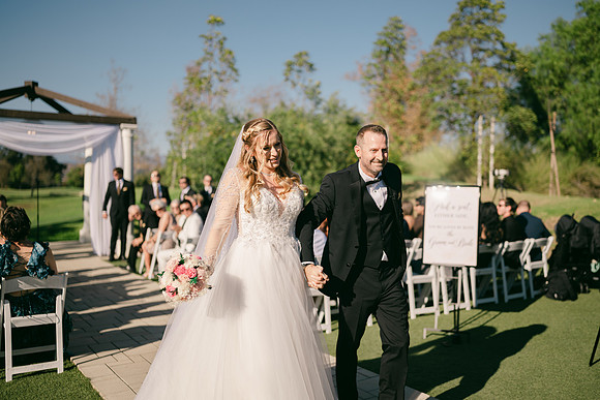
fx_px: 583
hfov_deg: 54.4
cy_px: 200
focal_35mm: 35
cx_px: 300
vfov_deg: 37.9
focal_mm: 35
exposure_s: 1/10000
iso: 64
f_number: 1.3
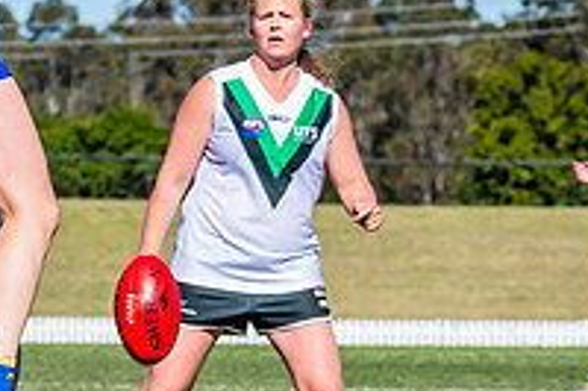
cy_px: -40
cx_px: -39
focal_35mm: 579
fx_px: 9449
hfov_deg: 3.6
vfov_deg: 2.4
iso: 640
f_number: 10
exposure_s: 1/1250
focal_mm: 170
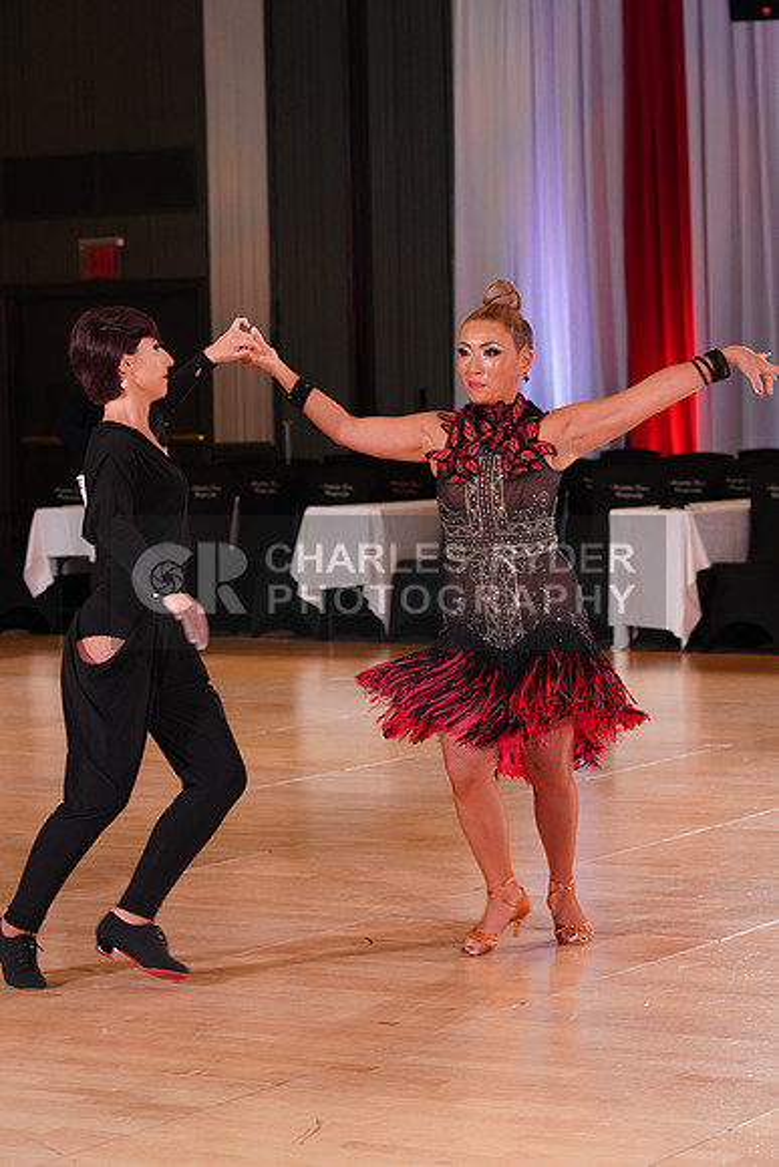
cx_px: 390
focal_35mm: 105
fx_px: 3406
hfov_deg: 13.0
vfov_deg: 19.5
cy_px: 584
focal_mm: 105
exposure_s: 1/160
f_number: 5.6
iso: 1600
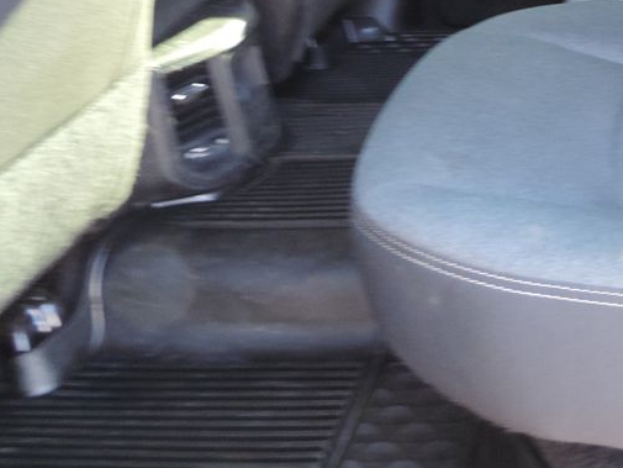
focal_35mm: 71
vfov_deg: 20.3
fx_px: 1278
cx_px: 604
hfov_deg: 26.1
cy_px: 43
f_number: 3.1
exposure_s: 1/25
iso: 400
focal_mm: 4.9
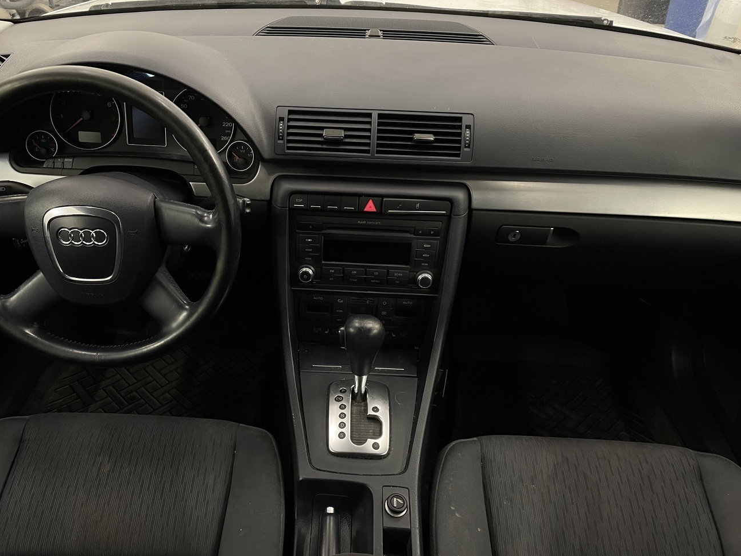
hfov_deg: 61.5
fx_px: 621
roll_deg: -1.5
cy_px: 300
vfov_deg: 48.2
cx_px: 329
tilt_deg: -39.8
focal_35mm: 29
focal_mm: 4.2
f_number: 1.6
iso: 80
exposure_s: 1/50
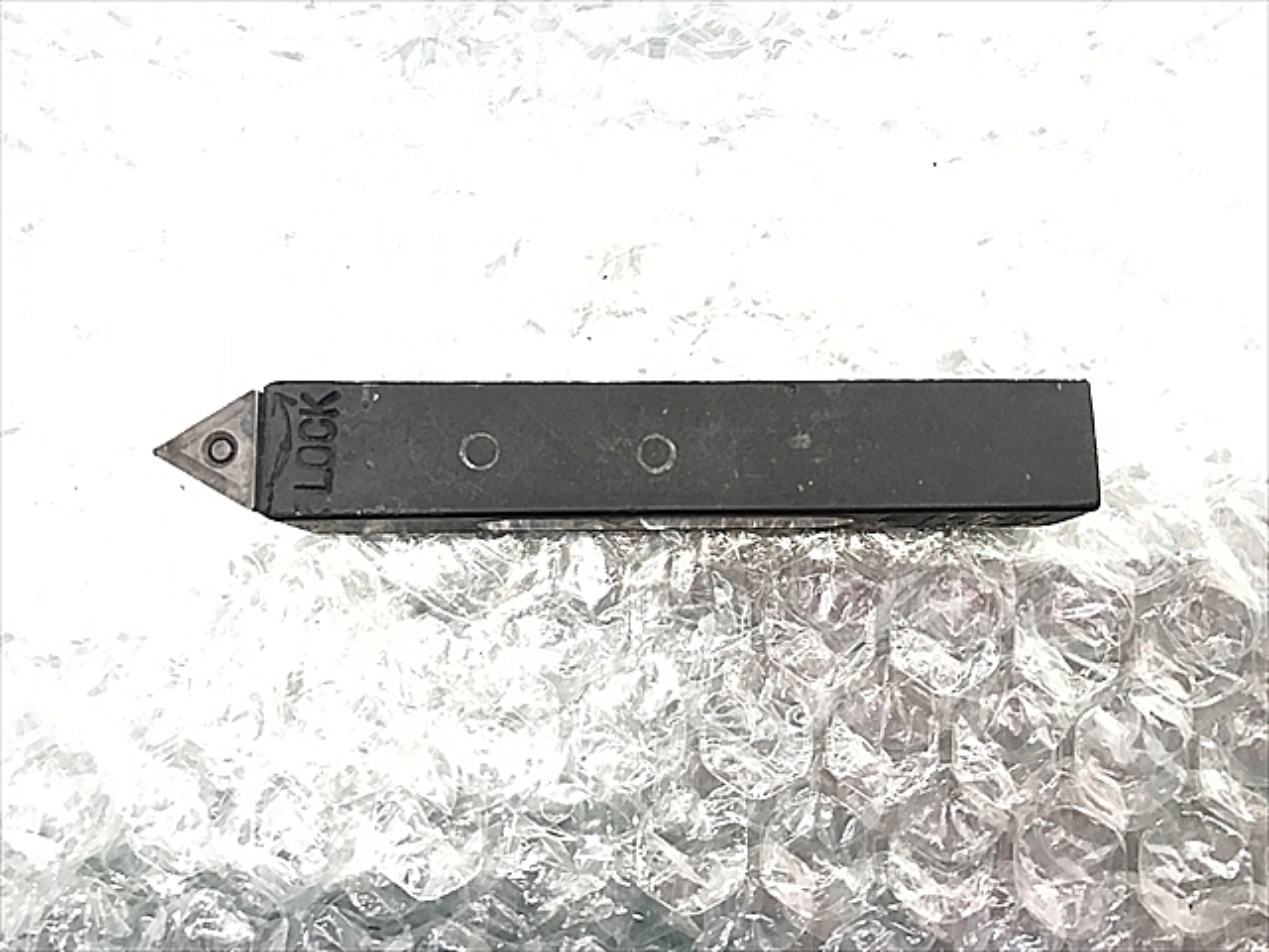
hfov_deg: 63.4
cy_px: 476
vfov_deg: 49.7
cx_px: 634
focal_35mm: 28
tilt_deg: -85.2
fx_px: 1026
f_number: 1.8
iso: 64
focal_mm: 3.99
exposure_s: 1/17
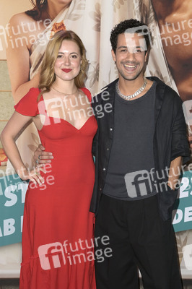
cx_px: 96
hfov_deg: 31.8
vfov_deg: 46.4
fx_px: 337
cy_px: 144
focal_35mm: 42
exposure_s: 1/200
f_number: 5
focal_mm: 42
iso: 500
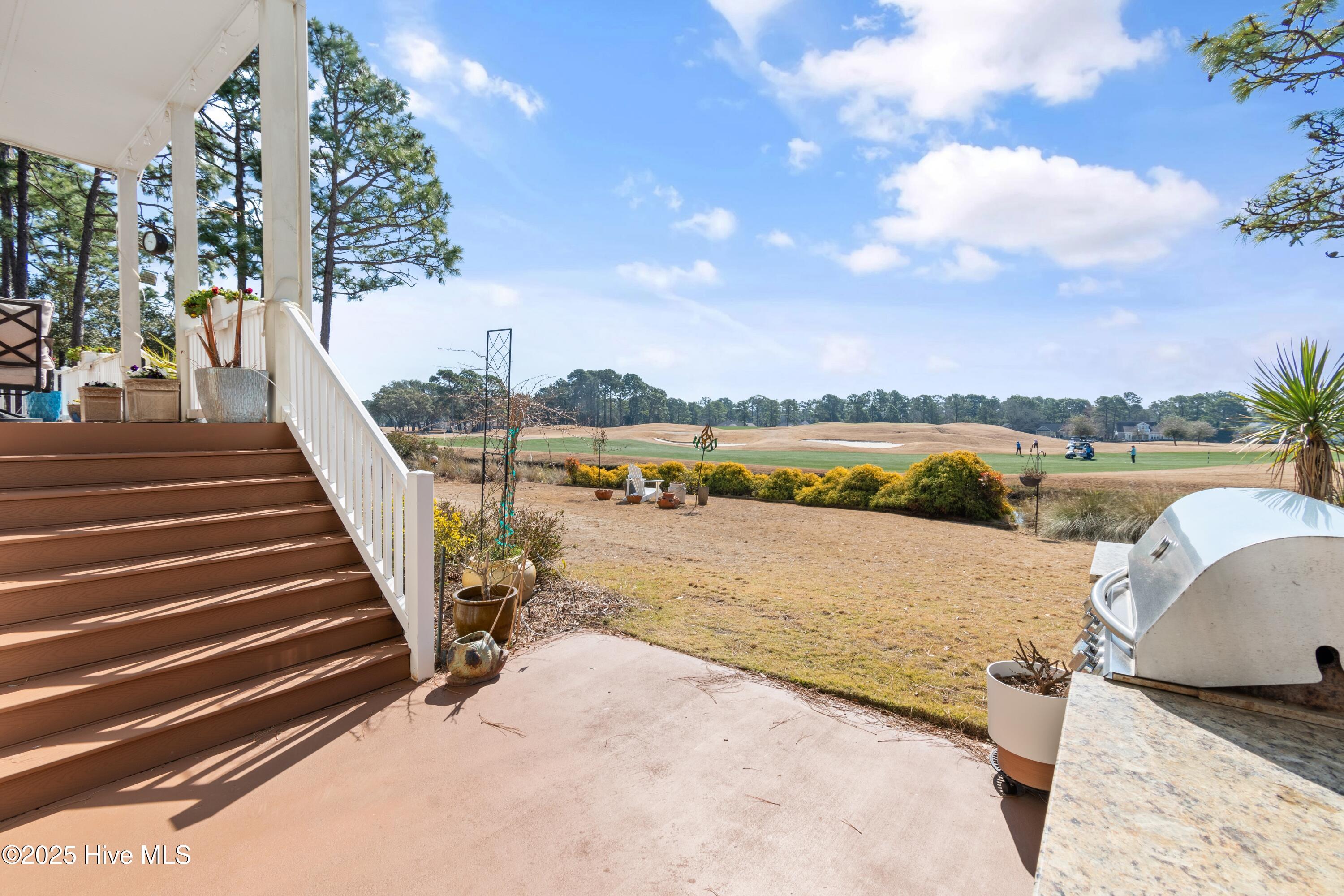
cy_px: 448
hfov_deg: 100.4
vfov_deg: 77.3
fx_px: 560
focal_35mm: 15
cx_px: 672
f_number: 7.1
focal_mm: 10
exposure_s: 1/200
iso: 100
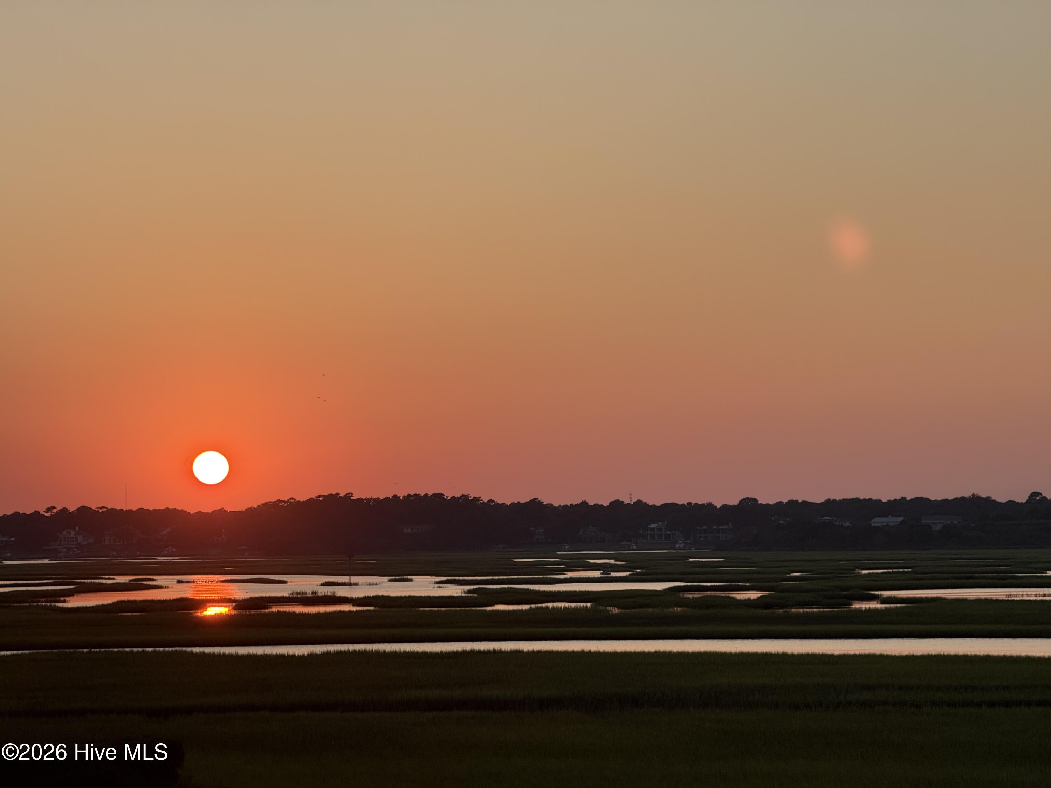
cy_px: 394
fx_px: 3643
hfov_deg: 16.4
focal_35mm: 120
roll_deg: +0.7
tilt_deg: +2.0
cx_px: 526
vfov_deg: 12.3
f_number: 2.8
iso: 50
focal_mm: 15.66
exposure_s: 1/700
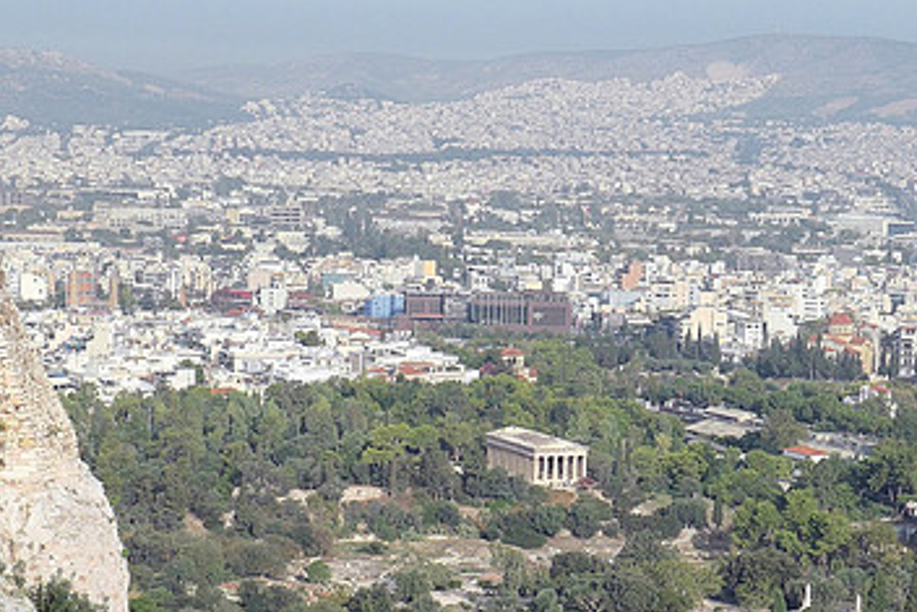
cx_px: 630
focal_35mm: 112
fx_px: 2854
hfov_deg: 18.2
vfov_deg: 12.2
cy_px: 480
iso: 200
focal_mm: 16.7
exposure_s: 1/1000
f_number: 4.1
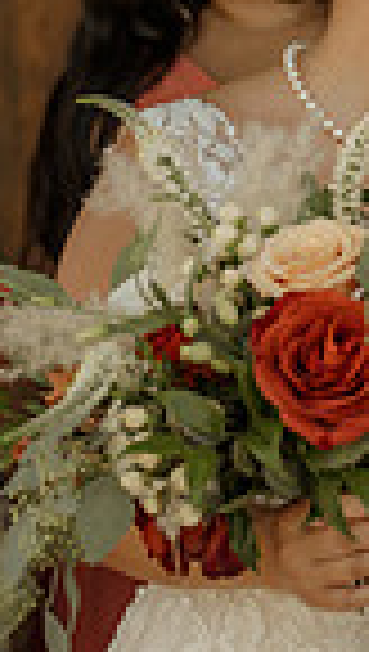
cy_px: 0
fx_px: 3257
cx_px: 549
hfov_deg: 6.4
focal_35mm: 188
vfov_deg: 11.3
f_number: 2.8
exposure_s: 1/640
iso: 250
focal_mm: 58
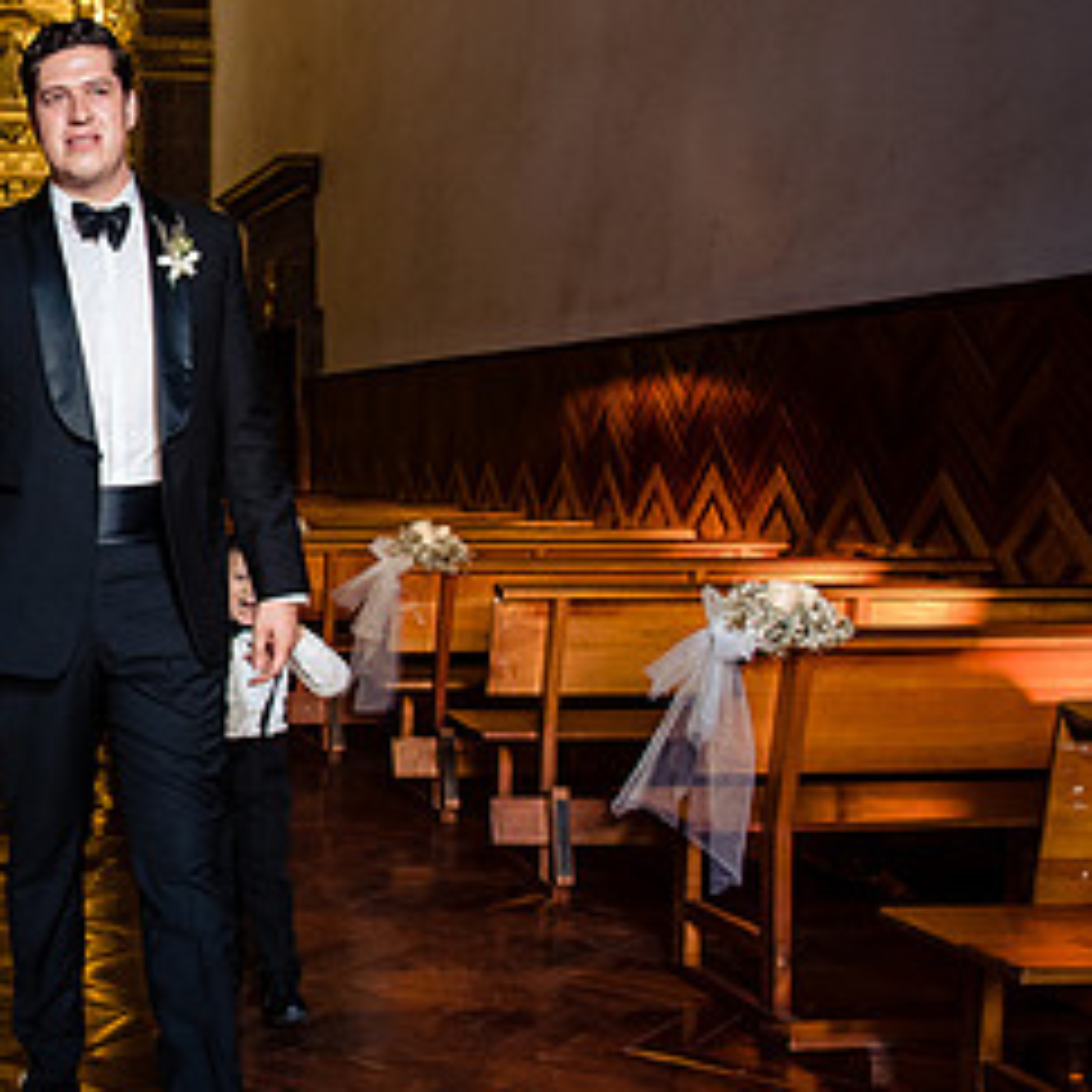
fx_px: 1927
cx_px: -140
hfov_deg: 28.4
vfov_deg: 31.6
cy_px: 448
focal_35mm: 54
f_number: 7.1
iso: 2000
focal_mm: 24
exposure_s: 1/100
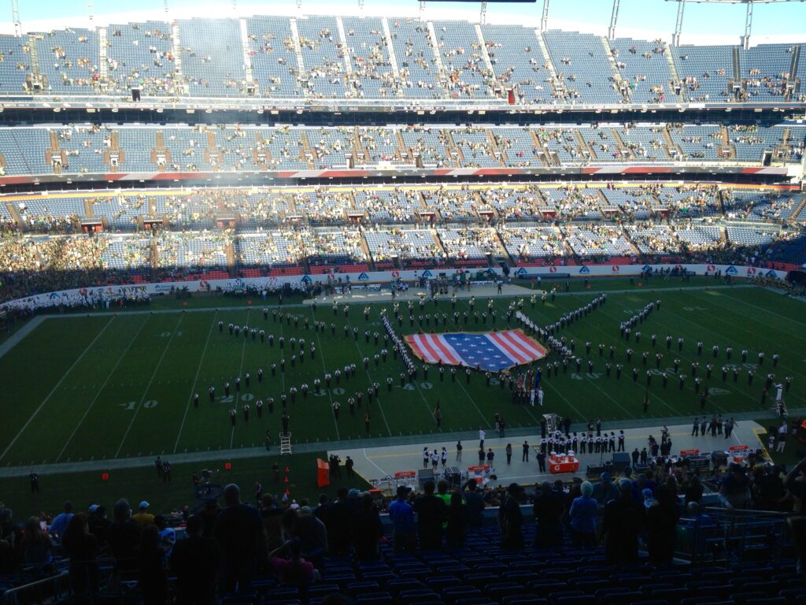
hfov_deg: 55.4
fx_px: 768
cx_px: 403
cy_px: 302
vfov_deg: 42.9
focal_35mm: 33
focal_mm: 4.12
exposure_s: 1/570
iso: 50
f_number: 2.4
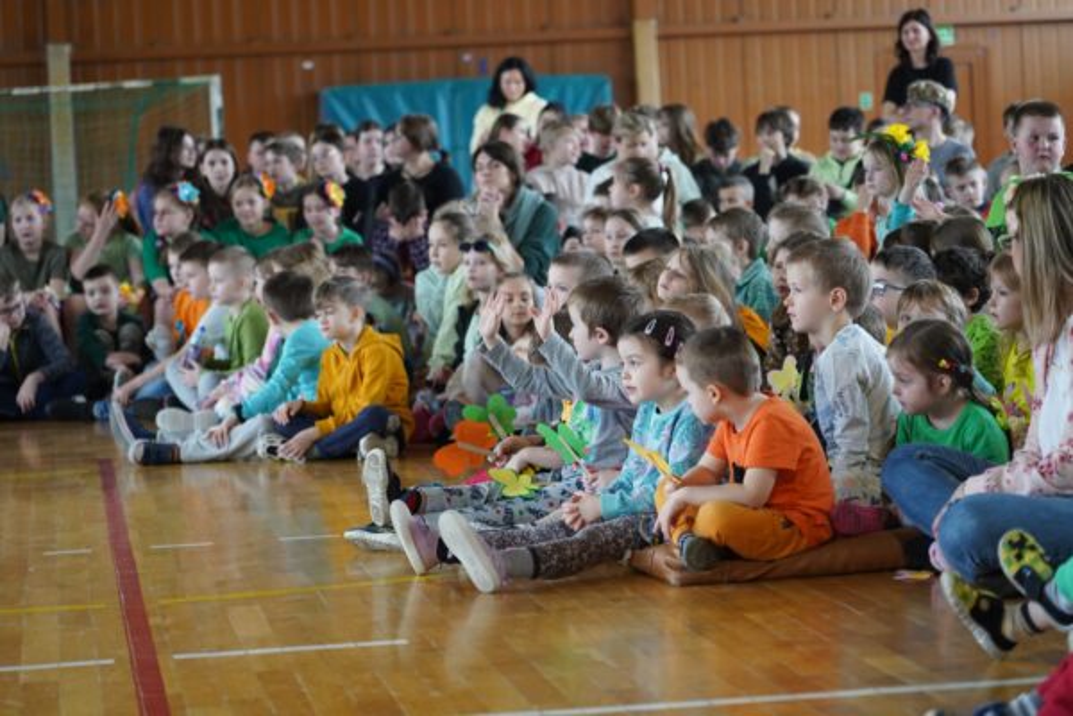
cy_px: 358
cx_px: 536
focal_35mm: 105
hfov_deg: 19.5
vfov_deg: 13.0
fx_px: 3129
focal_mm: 105
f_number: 4
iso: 4000
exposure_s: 1/160
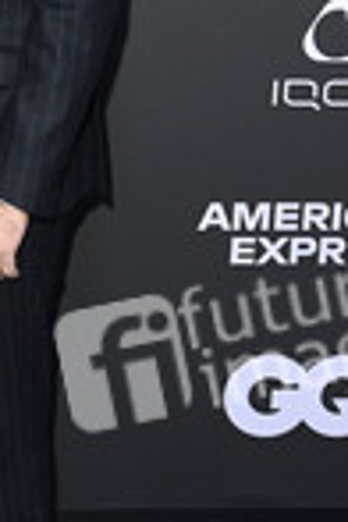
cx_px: -85
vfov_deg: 20.7
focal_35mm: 98
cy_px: 170
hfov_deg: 13.5
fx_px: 1421
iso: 1000
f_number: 5.6
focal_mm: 36
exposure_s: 1/250
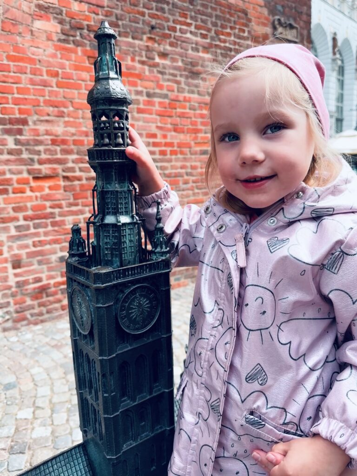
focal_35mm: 24
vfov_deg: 71.6
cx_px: 178
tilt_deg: -8.5
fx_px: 330
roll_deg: +0.8
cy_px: 238
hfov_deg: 56.8
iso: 80
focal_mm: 6.76
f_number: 1.78
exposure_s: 1/1314
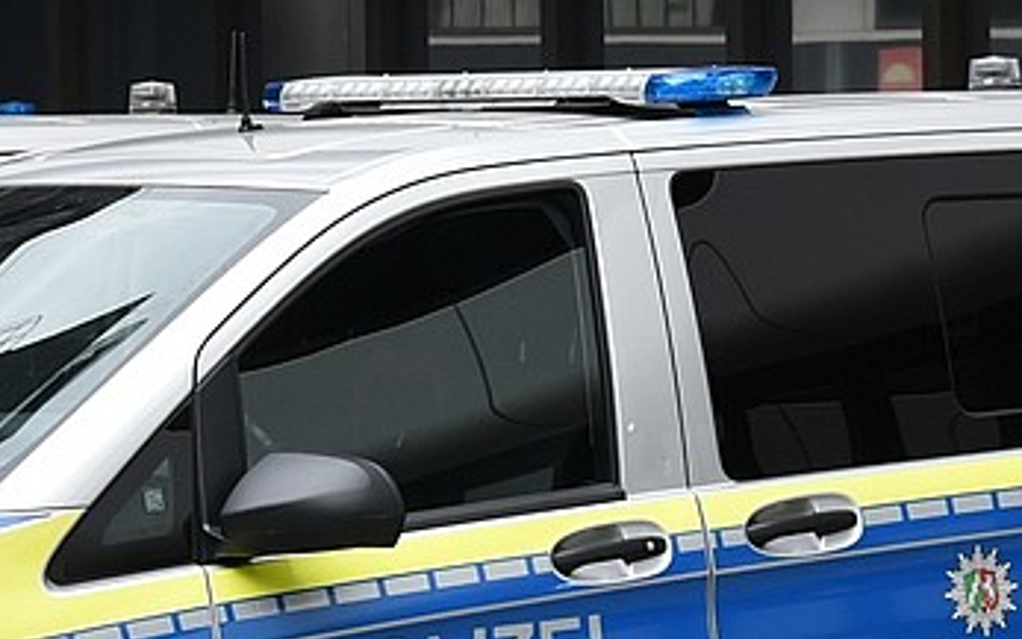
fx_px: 6268
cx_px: 406
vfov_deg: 5.8
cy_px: 627
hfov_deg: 9.3
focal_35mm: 225
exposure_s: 1/250
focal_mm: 85
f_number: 8
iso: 360
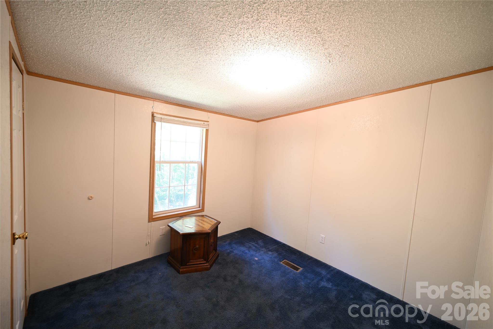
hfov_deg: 104.2
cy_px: 164
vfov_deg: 81.2
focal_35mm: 14
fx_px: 192
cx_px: 246
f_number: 4
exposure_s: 1/4
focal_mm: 14
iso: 100
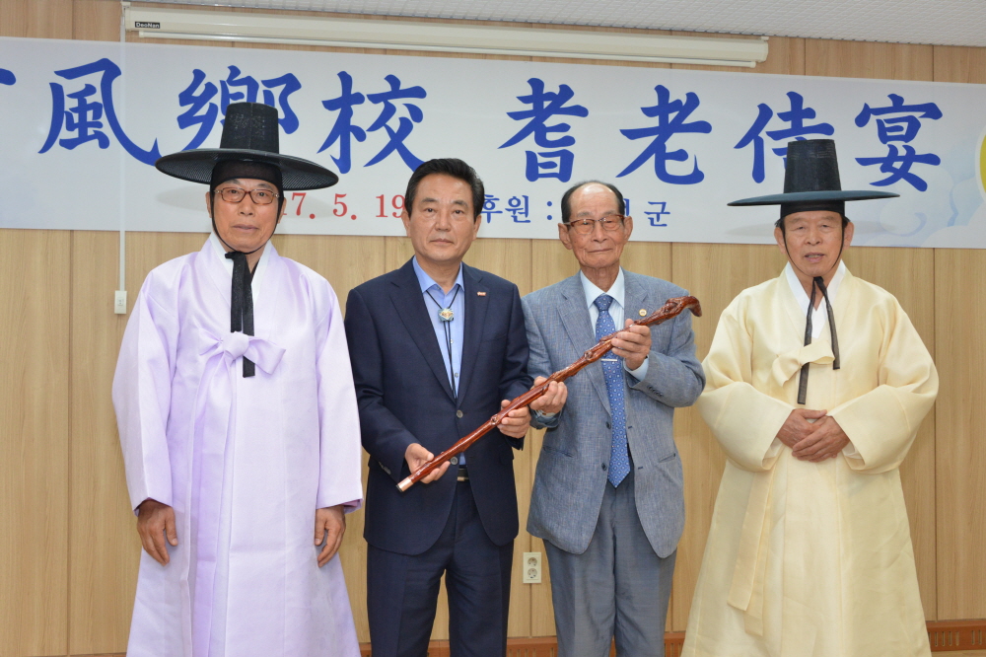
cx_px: 493
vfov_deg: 30.5
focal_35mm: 44
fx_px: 1205
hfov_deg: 44.5
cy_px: 328
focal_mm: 44
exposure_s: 1/160
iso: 2500
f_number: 8
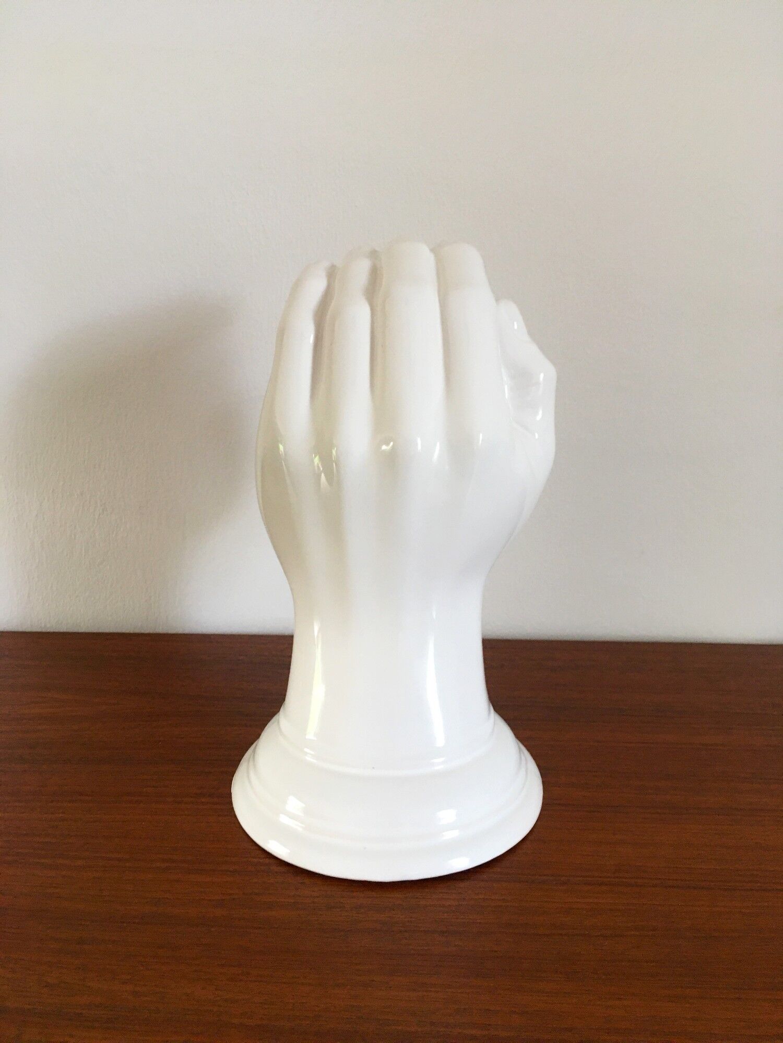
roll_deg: +0.9
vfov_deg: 61.7
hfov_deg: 48.2
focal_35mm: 29
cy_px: 522
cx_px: 392
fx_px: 875
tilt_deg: -16.6
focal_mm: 4.15
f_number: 2.2
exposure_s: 1/33
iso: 125
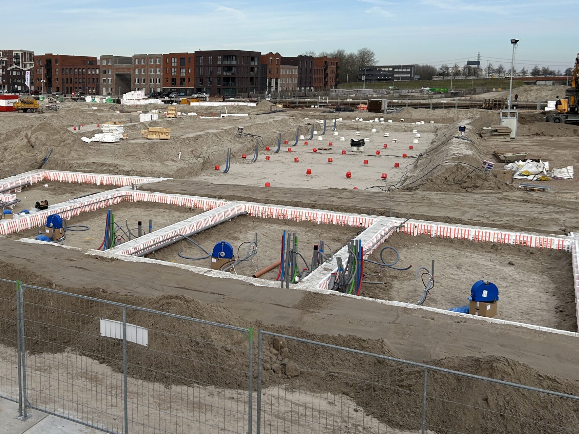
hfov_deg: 46.2
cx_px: 146
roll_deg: -1.4
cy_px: 164
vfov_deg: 36.6
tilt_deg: -7.4
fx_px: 652
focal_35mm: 39
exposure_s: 1/3460
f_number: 1.5
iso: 50
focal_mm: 5.7
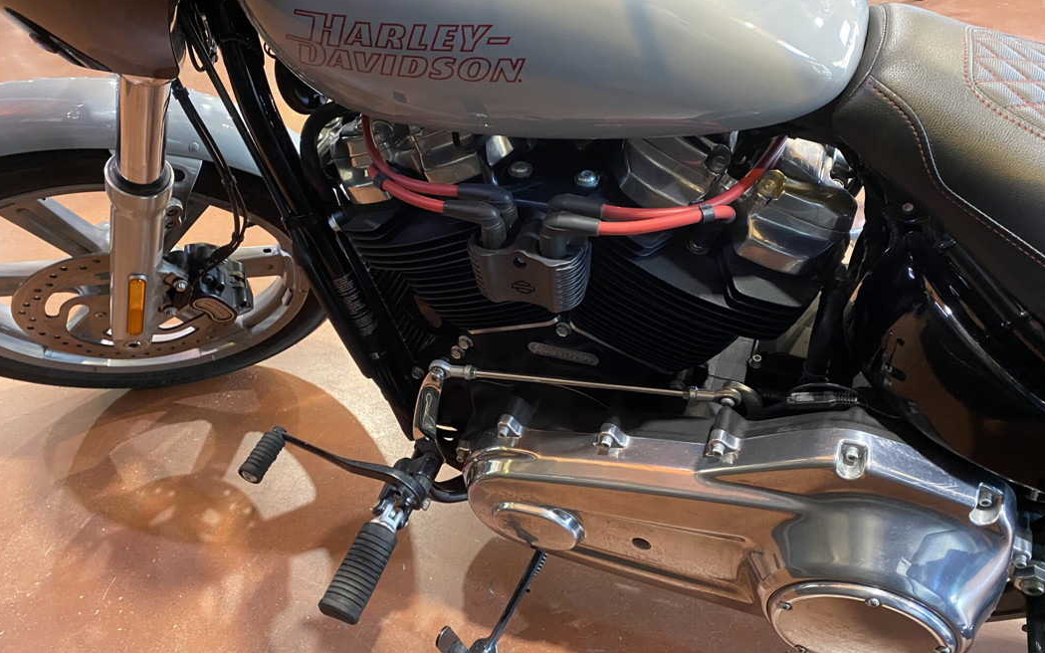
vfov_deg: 44.5
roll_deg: +2.5
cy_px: 335
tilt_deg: -34.5
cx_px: 520
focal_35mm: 28
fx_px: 797
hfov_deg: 66.5
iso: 500
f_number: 1.8
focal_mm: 4.25
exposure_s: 1/40
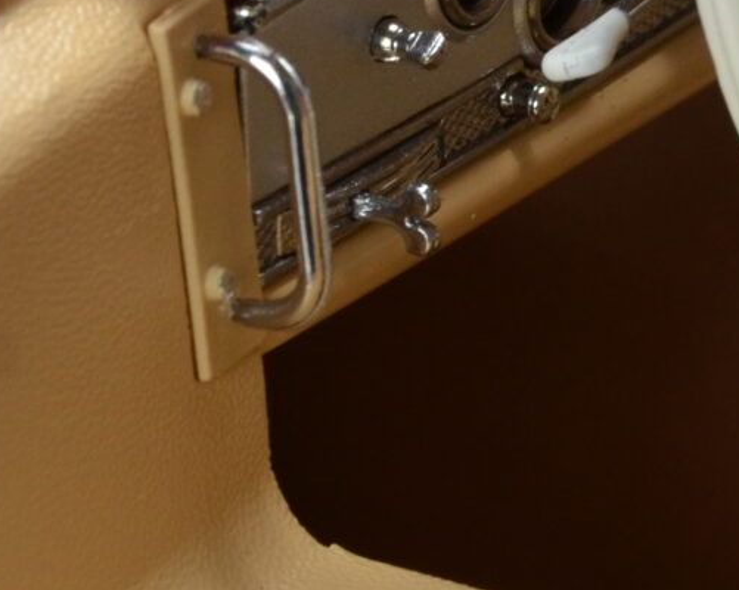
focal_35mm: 503
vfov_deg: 3.1
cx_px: 878
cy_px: -93
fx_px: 10993
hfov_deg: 3.8
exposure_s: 1/50
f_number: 9
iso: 400
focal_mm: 70
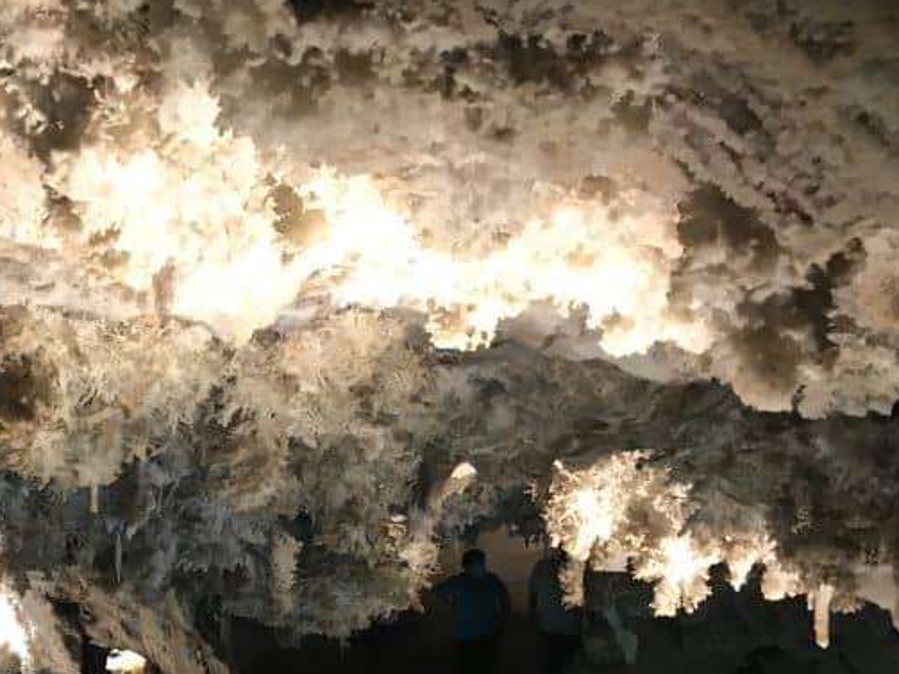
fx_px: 1480
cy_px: 563
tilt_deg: -1.0
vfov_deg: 25.1
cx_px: 136
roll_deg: -1.7
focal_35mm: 57
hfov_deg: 32.5
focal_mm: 3.99
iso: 80
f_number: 1.8
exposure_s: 1/17
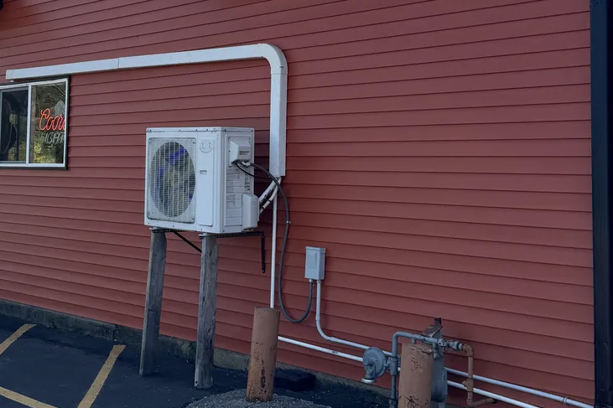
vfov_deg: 32.1
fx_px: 698
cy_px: 106
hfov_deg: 46.8
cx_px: 216
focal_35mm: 41
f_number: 1.78
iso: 80
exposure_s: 1/3597
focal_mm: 6.76
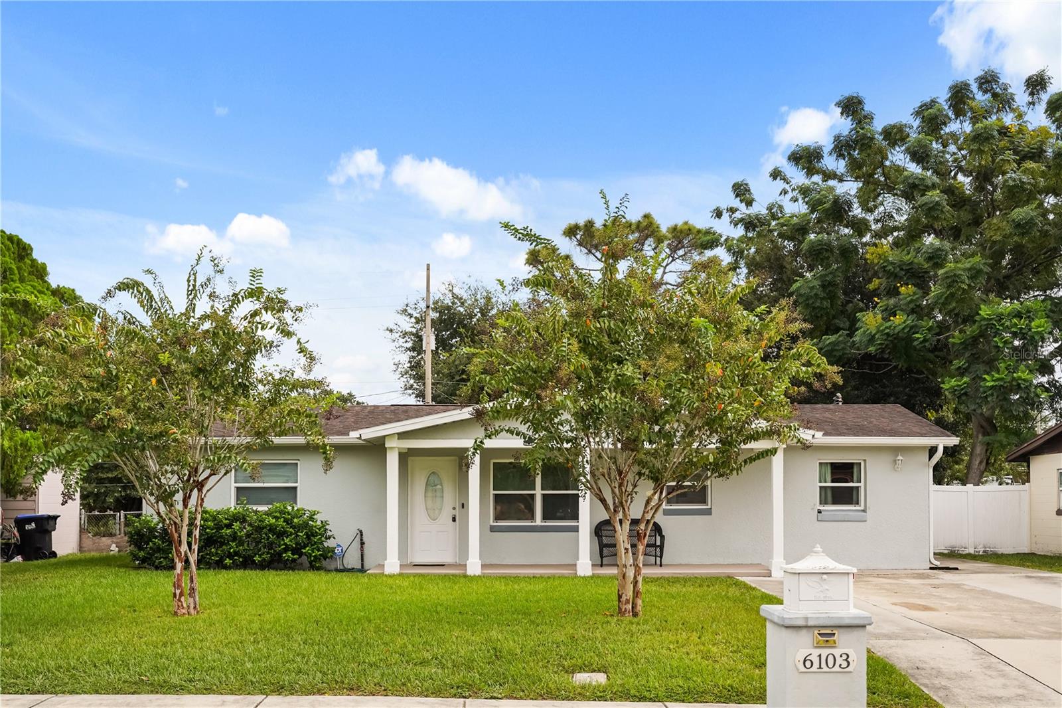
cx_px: 531
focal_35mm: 35
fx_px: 1032
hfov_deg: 54.4
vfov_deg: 37.8
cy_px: 354
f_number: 4
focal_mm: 35
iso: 320
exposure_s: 1/1600
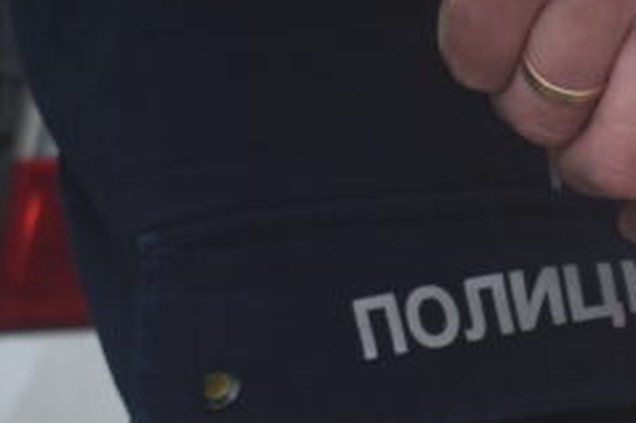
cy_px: 391
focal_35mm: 175
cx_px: 918
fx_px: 3089
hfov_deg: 11.3
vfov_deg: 7.8
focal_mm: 40
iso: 100
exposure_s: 1/160
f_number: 6.3
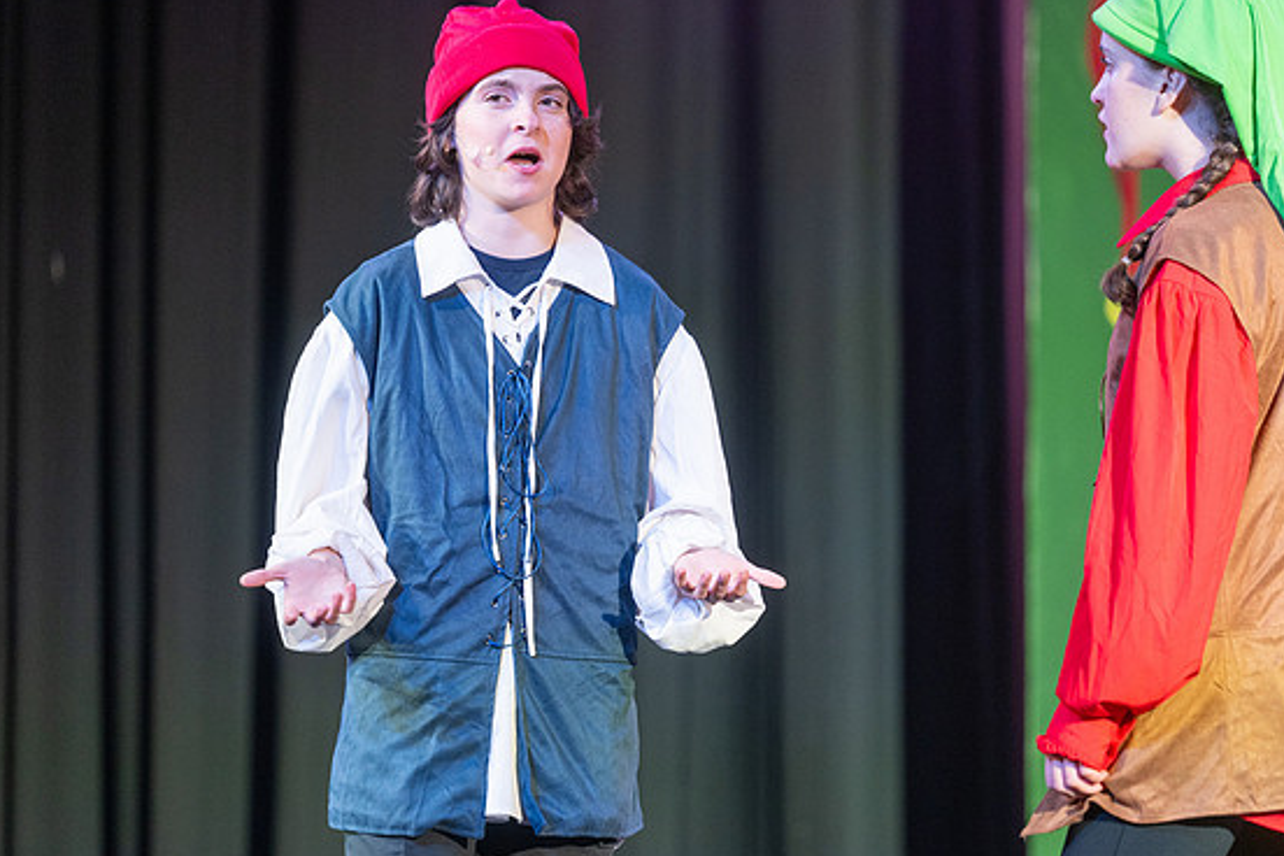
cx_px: 638
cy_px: 420
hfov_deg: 9.5
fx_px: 7739
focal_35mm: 217
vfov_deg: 6.3
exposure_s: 1/320
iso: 1250
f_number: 2.8
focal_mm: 165
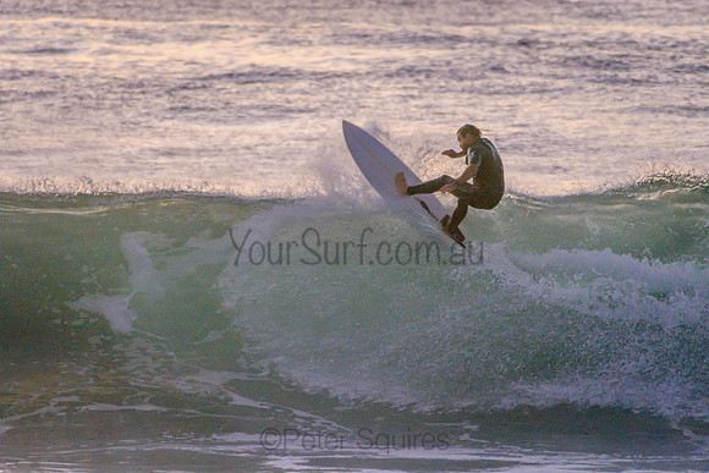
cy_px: 236
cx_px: 354
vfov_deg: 1.8
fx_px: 14774
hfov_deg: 2.7
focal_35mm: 750
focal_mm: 500
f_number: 5.6
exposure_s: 1/250
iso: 5600
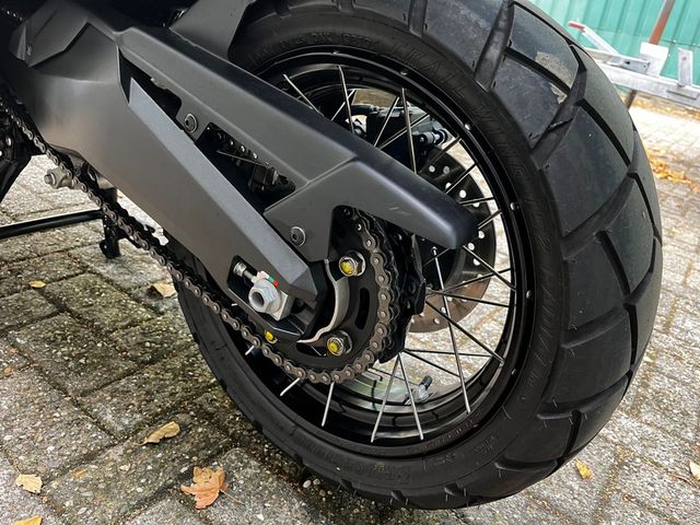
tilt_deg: -26.1
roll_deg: -9.7
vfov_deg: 53.1
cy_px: 262
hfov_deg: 67.3
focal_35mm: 26
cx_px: 350
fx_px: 526
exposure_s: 1/65
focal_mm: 5.1
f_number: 1.6
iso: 125
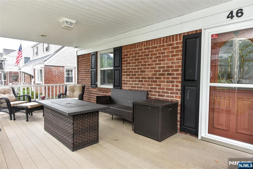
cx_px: 126
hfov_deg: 81.2
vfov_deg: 59.5
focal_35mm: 21
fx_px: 148
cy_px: 84
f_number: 5
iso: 800
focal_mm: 21
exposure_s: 1/100
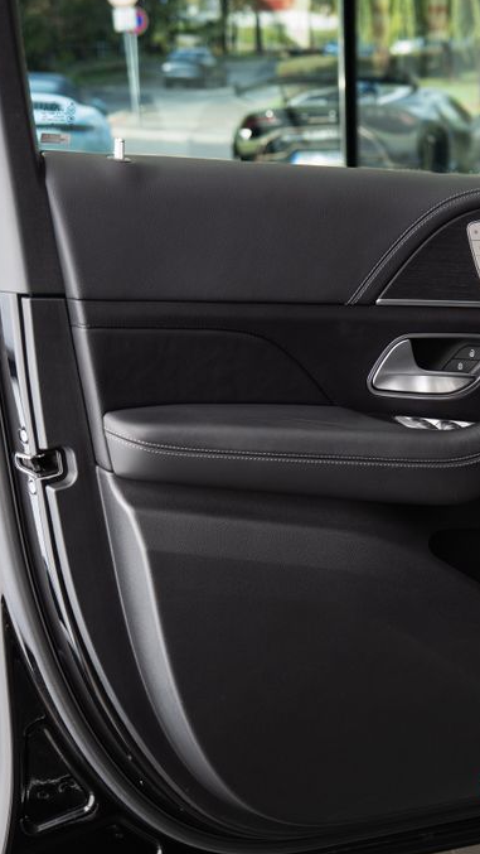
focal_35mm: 87
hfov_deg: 13.8
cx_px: 448
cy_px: 433
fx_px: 1968
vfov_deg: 24.5
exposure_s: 1/60
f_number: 5.1
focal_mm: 47
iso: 160
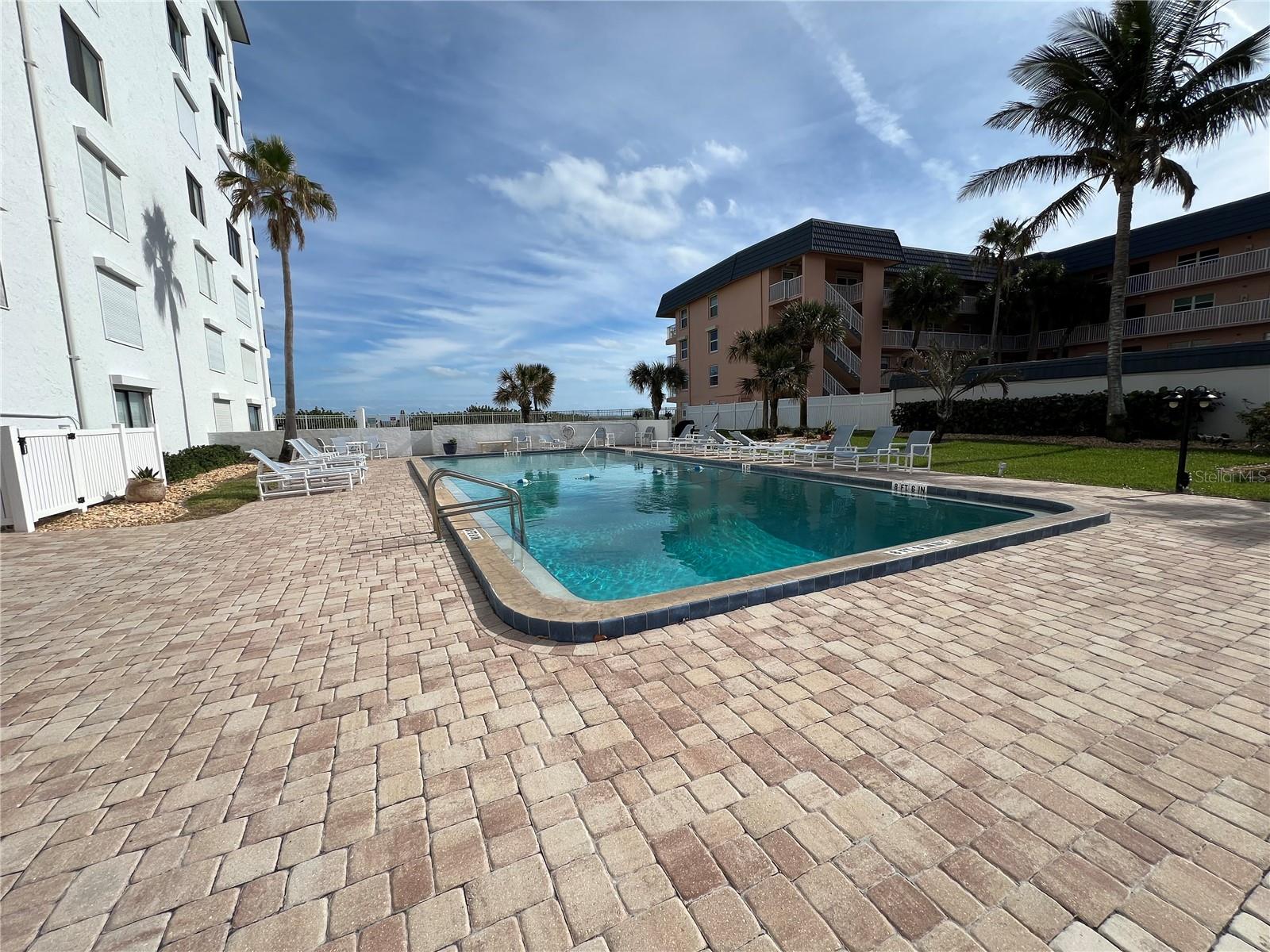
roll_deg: +2.2
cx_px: 635
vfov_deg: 89.9
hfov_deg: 106.2
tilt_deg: -7.4
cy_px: 476
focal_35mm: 13
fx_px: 477
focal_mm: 1.57
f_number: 1.8
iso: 32
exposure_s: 1/2222
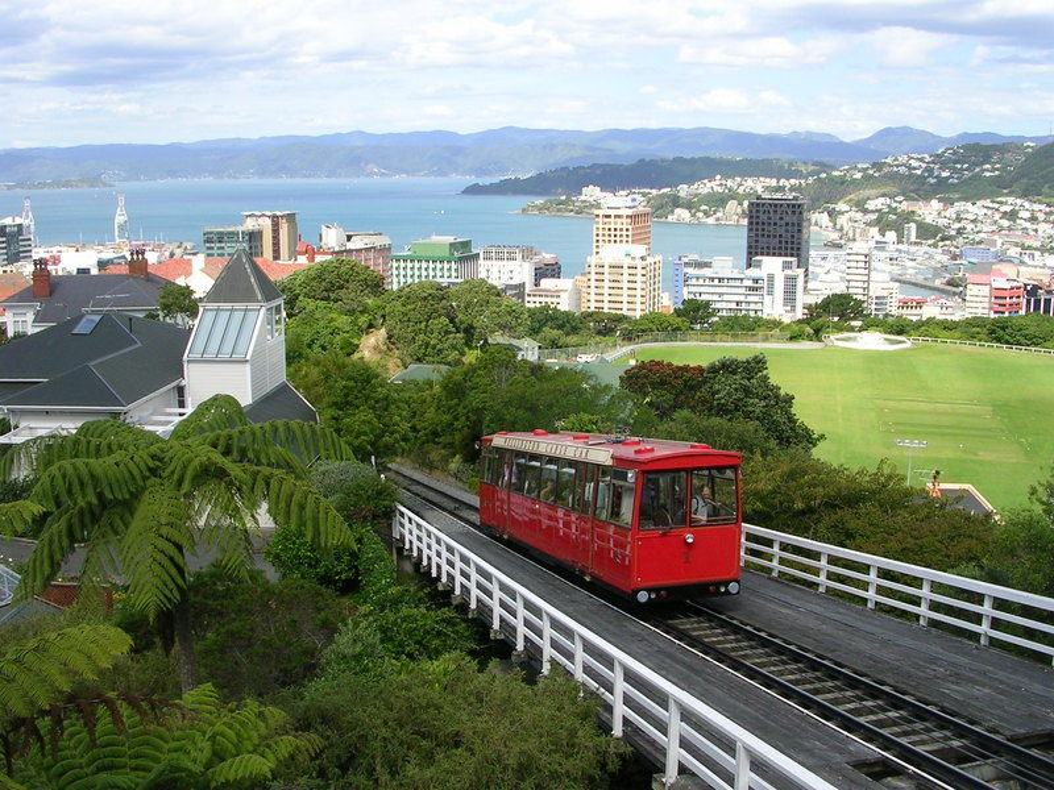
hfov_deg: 49.0
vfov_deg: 37.7
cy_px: 395
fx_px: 1157
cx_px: 527
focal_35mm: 38
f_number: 5.6
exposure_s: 1/226
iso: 50
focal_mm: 5.8
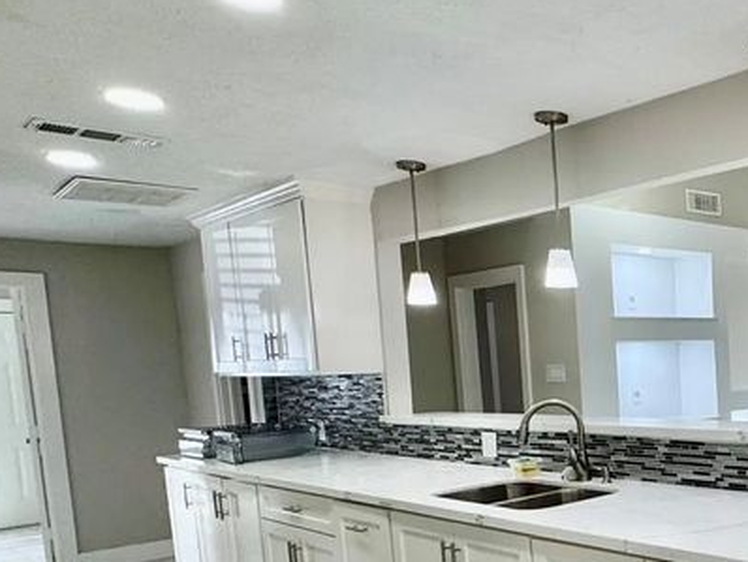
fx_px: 778
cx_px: 848
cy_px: 414
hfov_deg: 40.1
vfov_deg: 38.8
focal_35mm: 36
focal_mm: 2.22
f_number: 2.2
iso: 80
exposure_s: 1/120
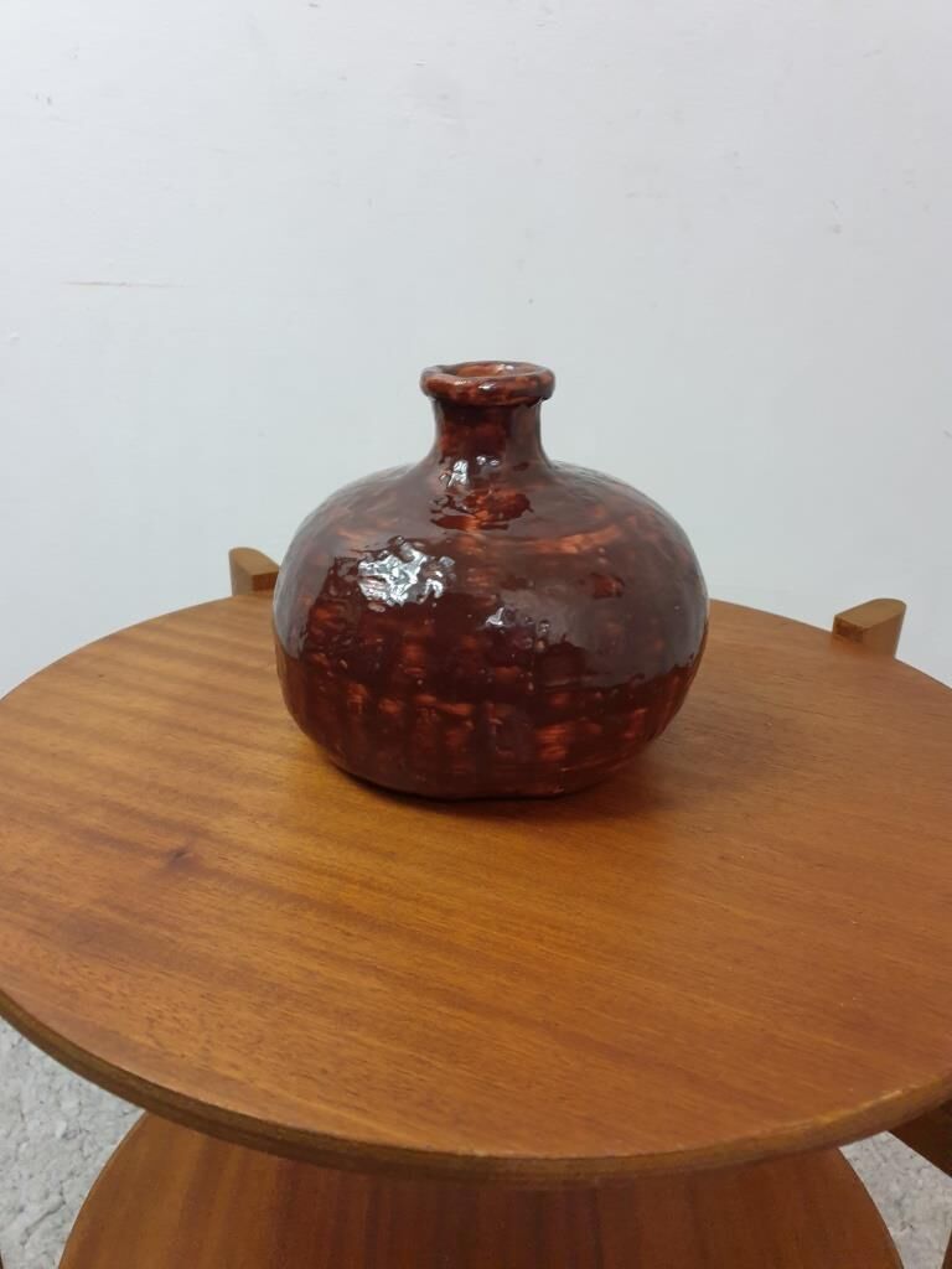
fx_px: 953
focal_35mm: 26
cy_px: 634
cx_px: 476
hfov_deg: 53.1
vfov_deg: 67.3
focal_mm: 4.3
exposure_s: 1/33
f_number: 1.5
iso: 320
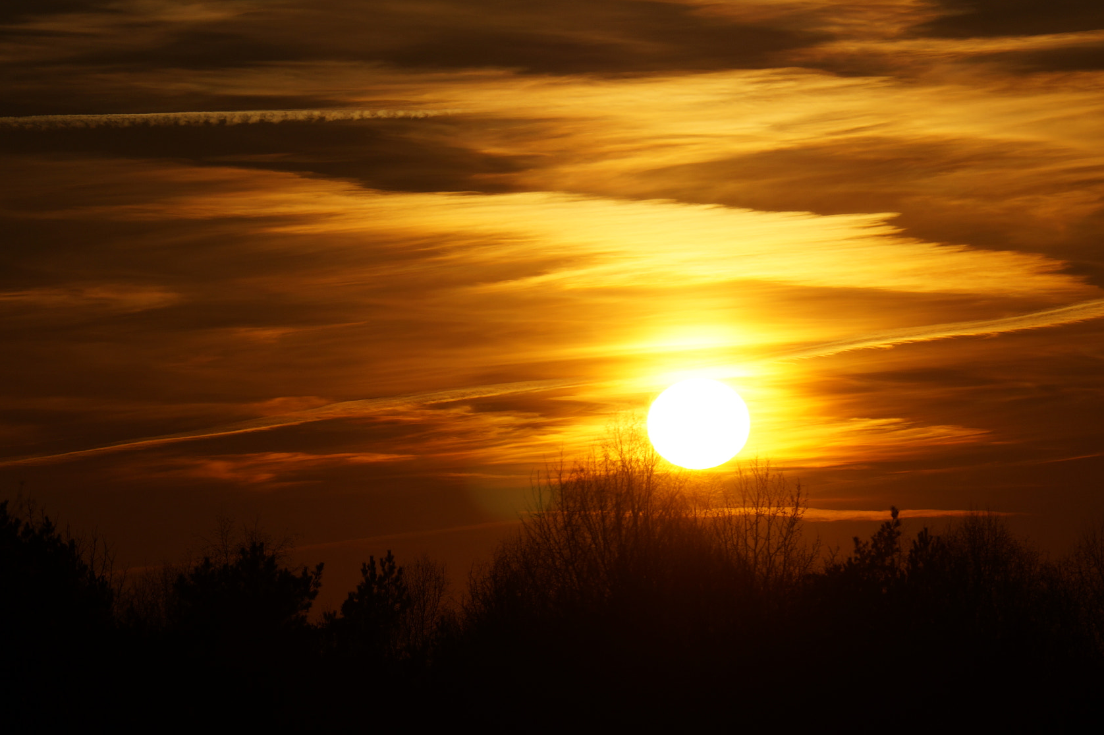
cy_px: 430
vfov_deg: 4.2
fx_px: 10113
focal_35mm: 330
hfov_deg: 6.2
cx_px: 611
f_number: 9
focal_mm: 180
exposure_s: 1/1000
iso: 100
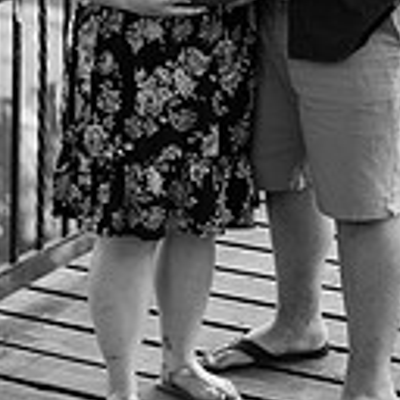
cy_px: -59
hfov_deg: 11.7
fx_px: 1948
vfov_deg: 11.5
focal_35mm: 149
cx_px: 255
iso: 640
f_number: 1.8
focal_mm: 50
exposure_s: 1/500
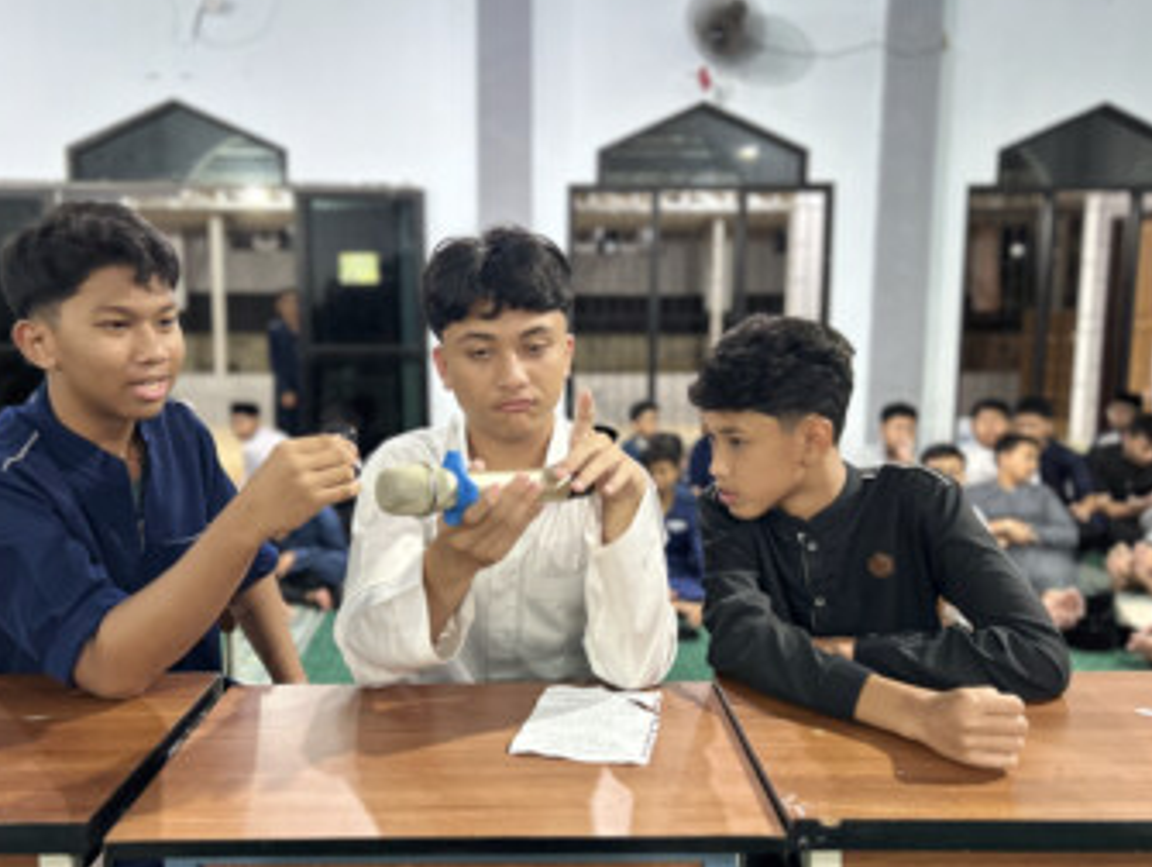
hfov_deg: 58.2
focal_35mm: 31
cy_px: 461
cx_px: 530
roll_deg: +1.4
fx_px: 1033
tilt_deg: -6.9
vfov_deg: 45.5
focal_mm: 5.7
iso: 400
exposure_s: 1/33
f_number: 1.5
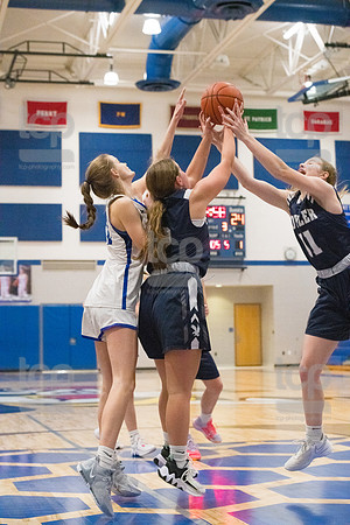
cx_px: 175
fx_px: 1021
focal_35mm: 70
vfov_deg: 28.8
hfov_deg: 19.5
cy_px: 262
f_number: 4.5
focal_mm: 70
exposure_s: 1/1600
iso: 10000
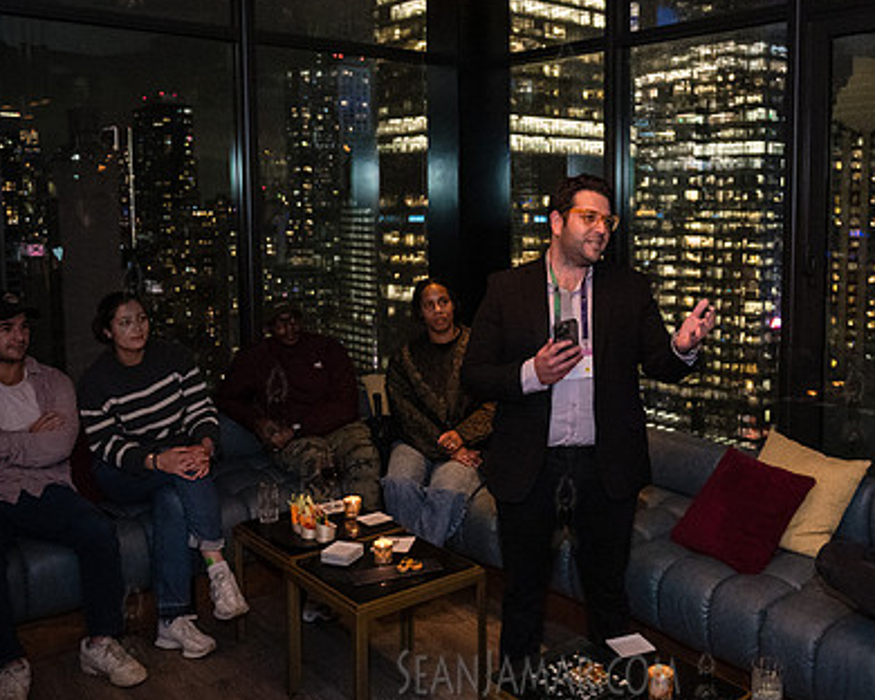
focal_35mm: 35
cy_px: 293
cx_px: 579
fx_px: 906
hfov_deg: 50.7
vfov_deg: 42.1
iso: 12800
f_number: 3.5
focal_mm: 24
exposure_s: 1/320
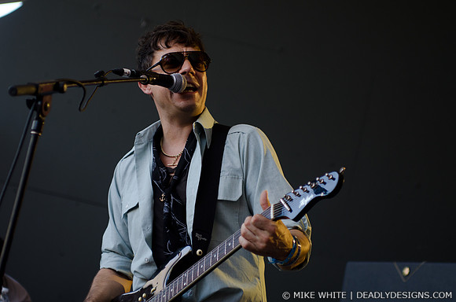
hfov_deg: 19.5
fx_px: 1327
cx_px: 228
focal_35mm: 105
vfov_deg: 13.0
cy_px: 151
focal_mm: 70
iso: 125
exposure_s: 1/200
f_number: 3.2
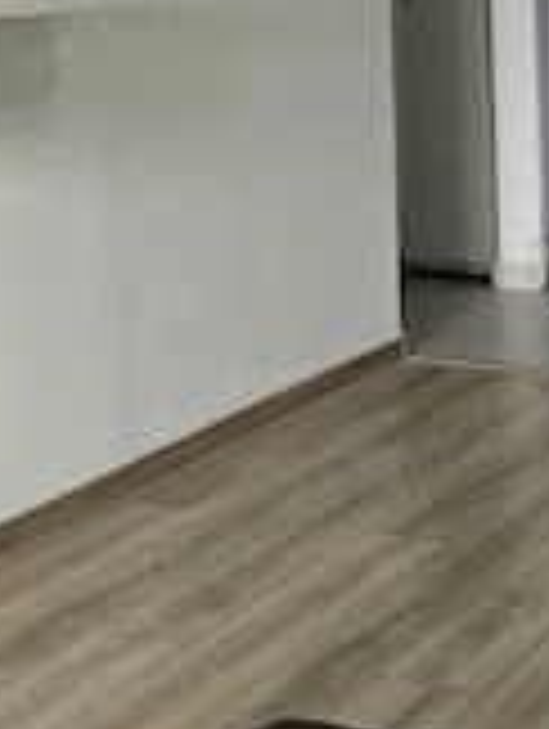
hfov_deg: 17.1
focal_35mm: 85
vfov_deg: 22.0
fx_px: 1793
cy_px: -36
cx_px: 522
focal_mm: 6.3
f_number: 1.7
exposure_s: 1/100
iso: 320
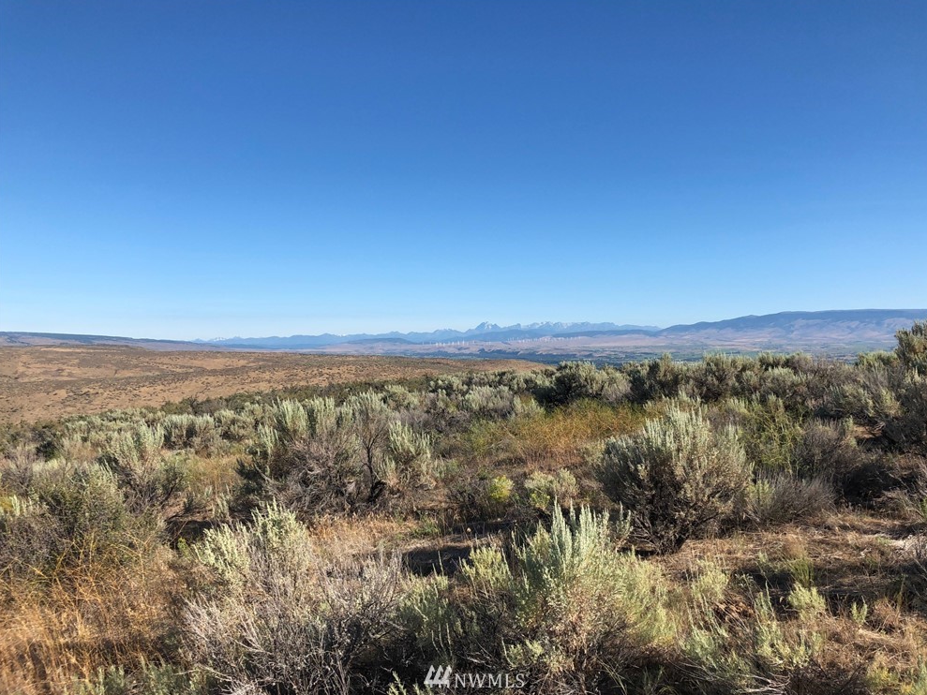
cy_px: 352
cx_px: 476
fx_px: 777
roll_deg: +1.9
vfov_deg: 48.2
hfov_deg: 61.6
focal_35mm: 29
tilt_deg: -1.9
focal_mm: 4
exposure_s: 1/2088
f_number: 1.8
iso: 20
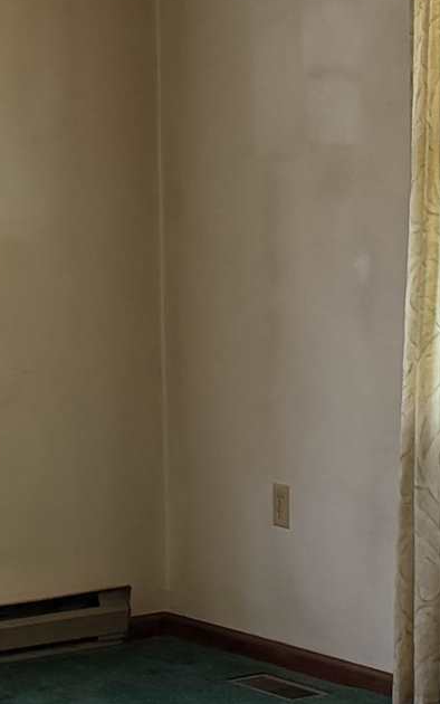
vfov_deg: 16.8
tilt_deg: -6.5
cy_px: 394
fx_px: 2378
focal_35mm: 124
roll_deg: +2.1
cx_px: -18
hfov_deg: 10.5
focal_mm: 6.76
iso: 200
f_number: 1.78
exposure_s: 1/98
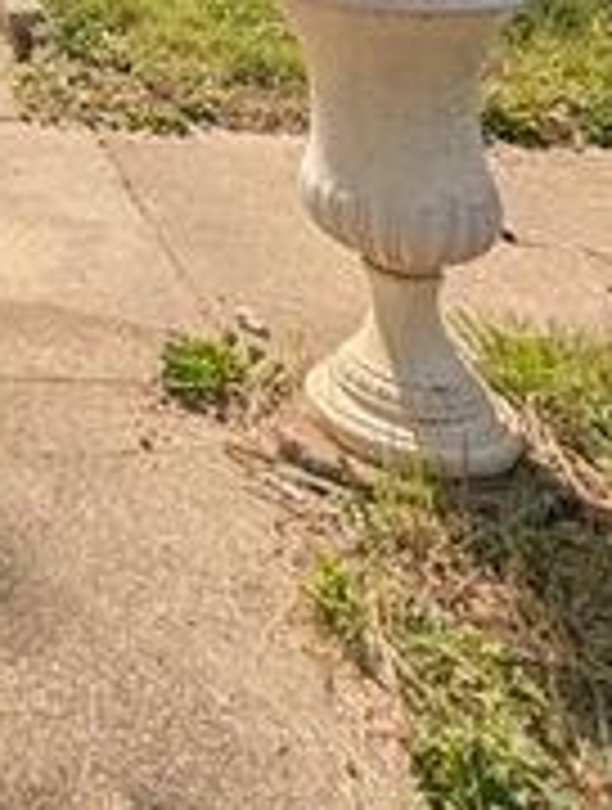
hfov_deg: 21.1
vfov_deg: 23.2
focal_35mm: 59
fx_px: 1384
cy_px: -522
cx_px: -302
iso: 38
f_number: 2.2
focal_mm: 2.35
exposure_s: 1/3268
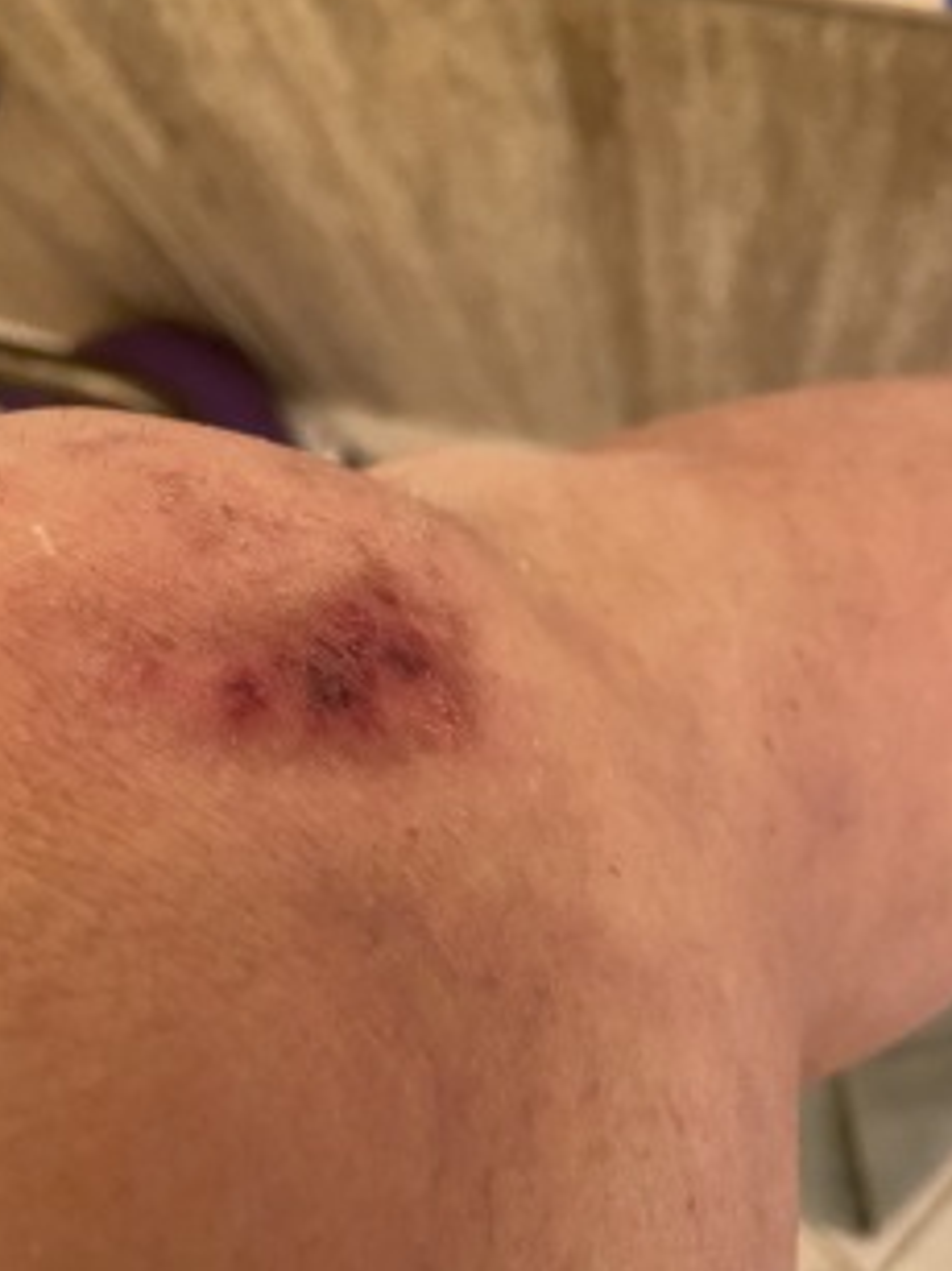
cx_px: 542
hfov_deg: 45.3
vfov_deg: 58.2
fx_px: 1138
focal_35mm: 31
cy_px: 708
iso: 500
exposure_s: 1/40
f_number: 1.8
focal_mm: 4.25
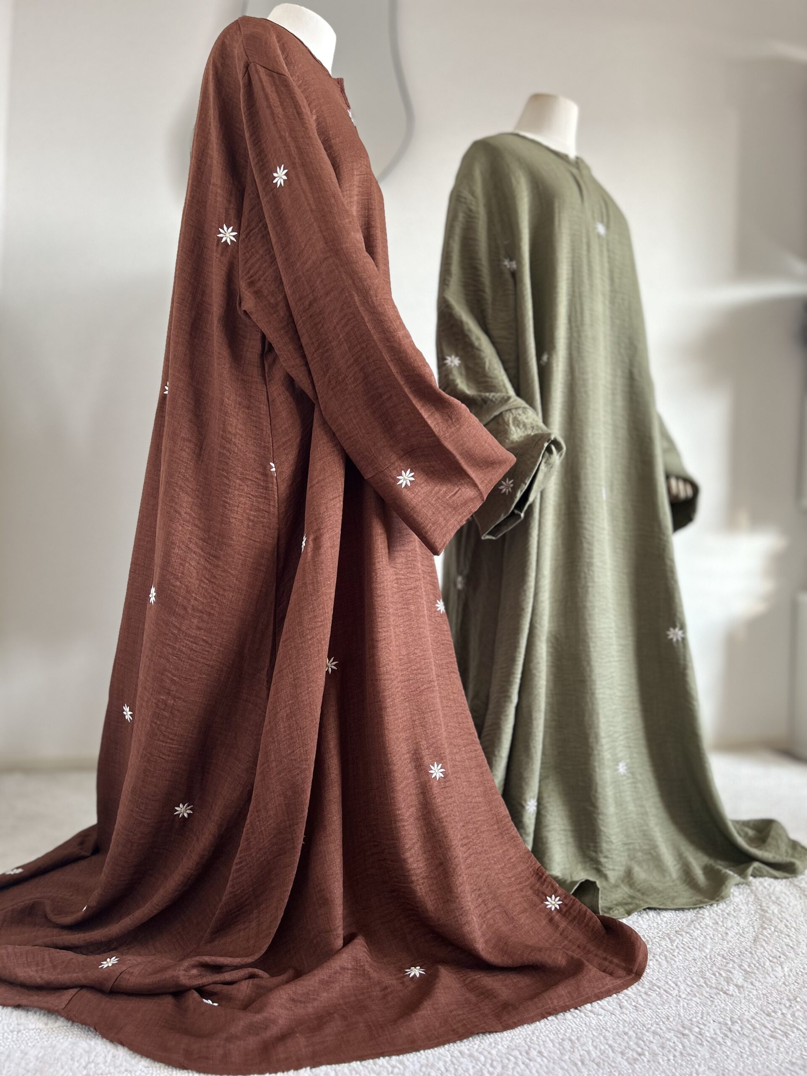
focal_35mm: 26
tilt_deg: +0.0
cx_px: 404
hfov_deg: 53.1
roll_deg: -2.1
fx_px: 808
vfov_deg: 67.3
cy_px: 538
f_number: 1.5
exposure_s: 1/121
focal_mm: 5.7
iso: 100
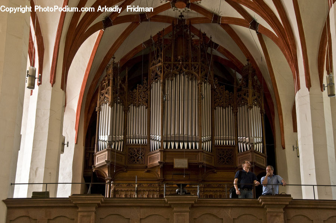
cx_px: 168
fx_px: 615
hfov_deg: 30.6
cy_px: 112
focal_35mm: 66
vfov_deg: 20.5
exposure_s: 1/6
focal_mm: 44
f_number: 7.1
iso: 400
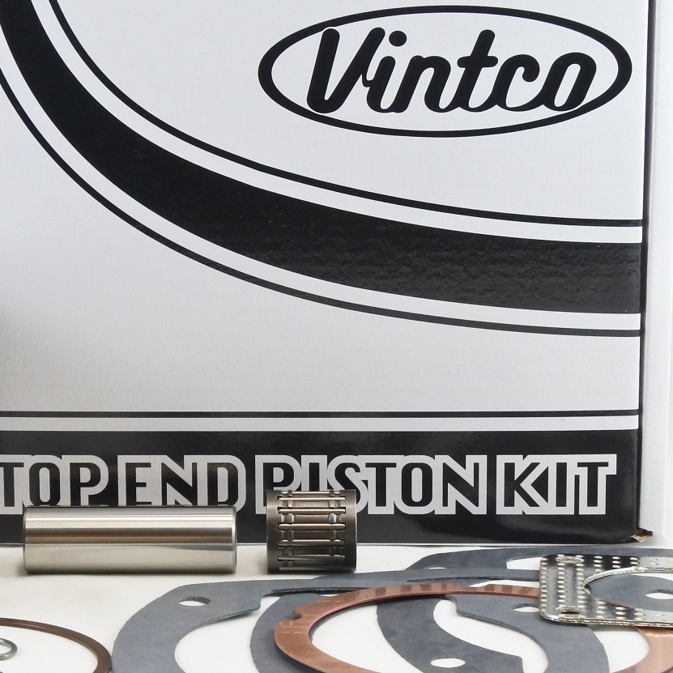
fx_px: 2706
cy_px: 372
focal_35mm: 123
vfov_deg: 14.2
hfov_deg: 14.2
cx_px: 224
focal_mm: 24.4
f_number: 5.3
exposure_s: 1/100
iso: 800
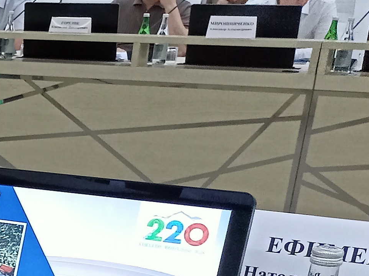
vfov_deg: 12.3
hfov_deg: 14.1
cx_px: -384
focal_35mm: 116
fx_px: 1236
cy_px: 383
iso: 481
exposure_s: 1/100
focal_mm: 4.69
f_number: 1.8
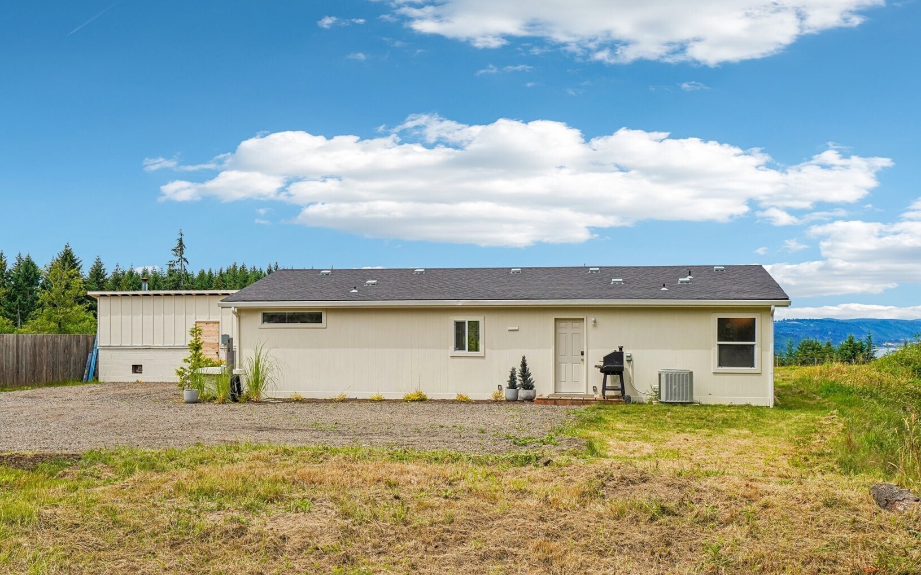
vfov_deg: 36.2
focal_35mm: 35
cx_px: 470
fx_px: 878
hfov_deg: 55.3
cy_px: 315
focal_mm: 33
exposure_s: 1/1250
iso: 400
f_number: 8
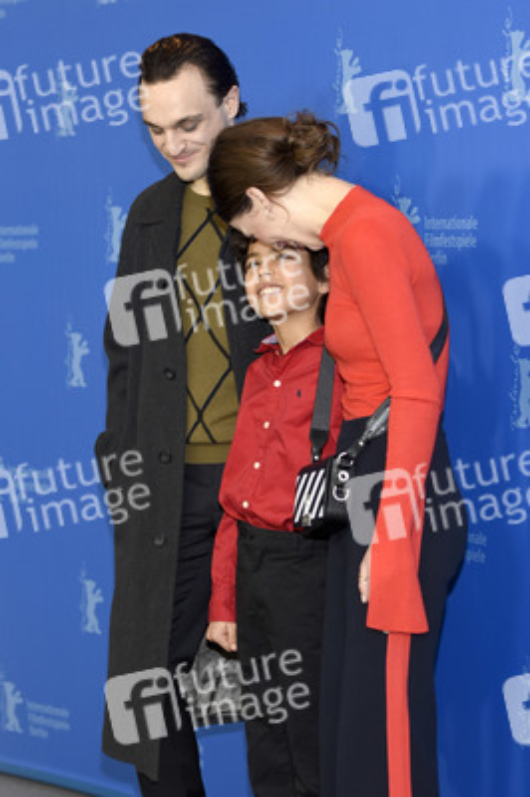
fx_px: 2488
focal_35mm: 112
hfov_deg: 12.2
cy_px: 398
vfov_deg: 18.2
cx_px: 265
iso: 500
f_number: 3.2
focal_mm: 75
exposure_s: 1/320
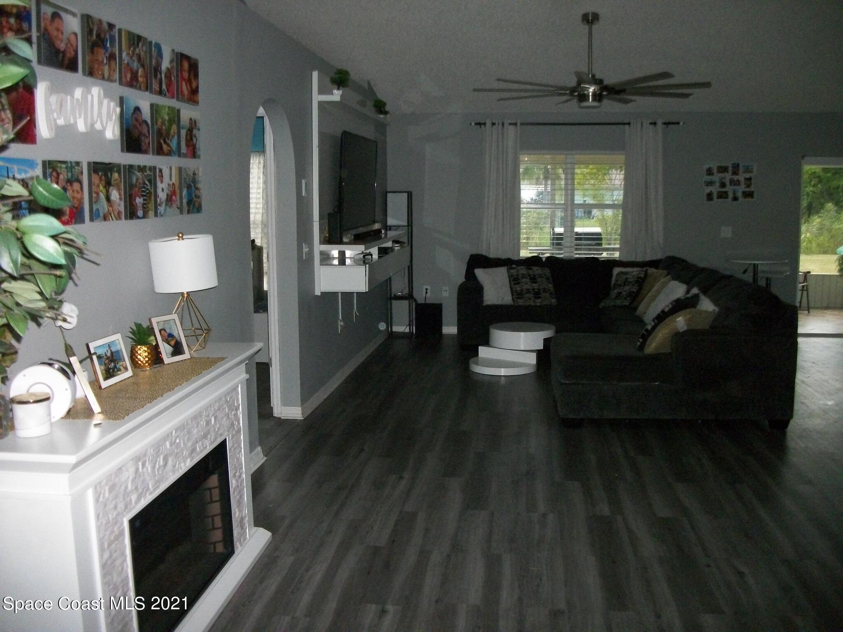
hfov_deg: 56.8
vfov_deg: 44.2
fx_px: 779
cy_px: 316
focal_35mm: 32
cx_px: 422
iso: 400
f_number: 2.9
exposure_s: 1/500
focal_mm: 5.7
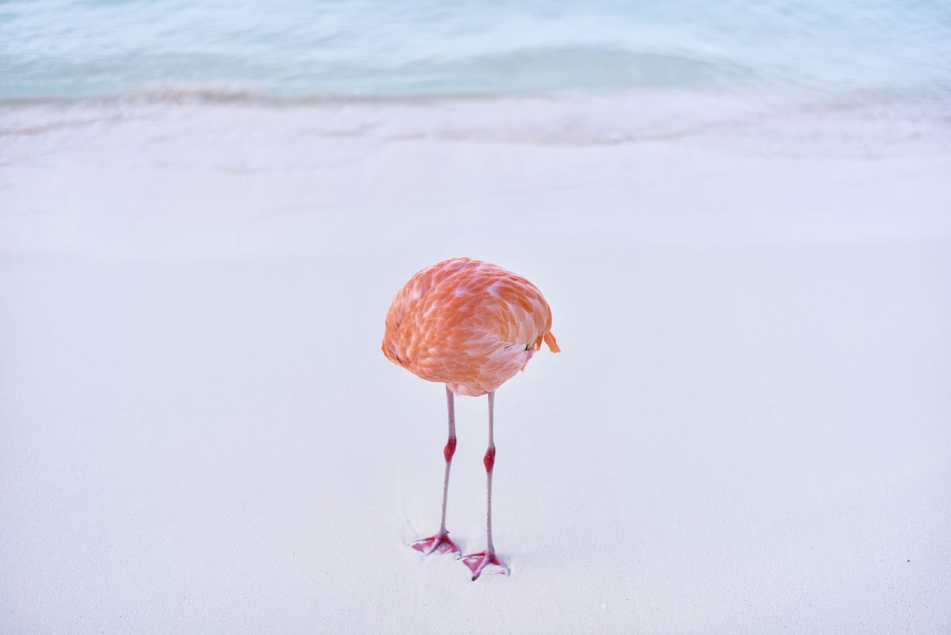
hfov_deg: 39.6
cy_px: 318
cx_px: 476
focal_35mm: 50
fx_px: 1321
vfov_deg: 27.0
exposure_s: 1/1600
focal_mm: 50
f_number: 1.8
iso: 100
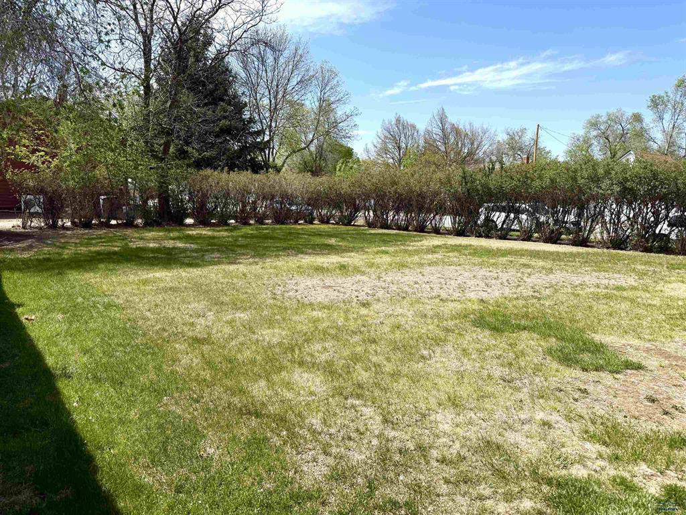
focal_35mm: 24
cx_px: 343
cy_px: 258
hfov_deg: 71.6
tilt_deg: -7.0
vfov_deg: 56.8
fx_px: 476
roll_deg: -0.6
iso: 80
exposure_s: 1/3425
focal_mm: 6.76
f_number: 1.78
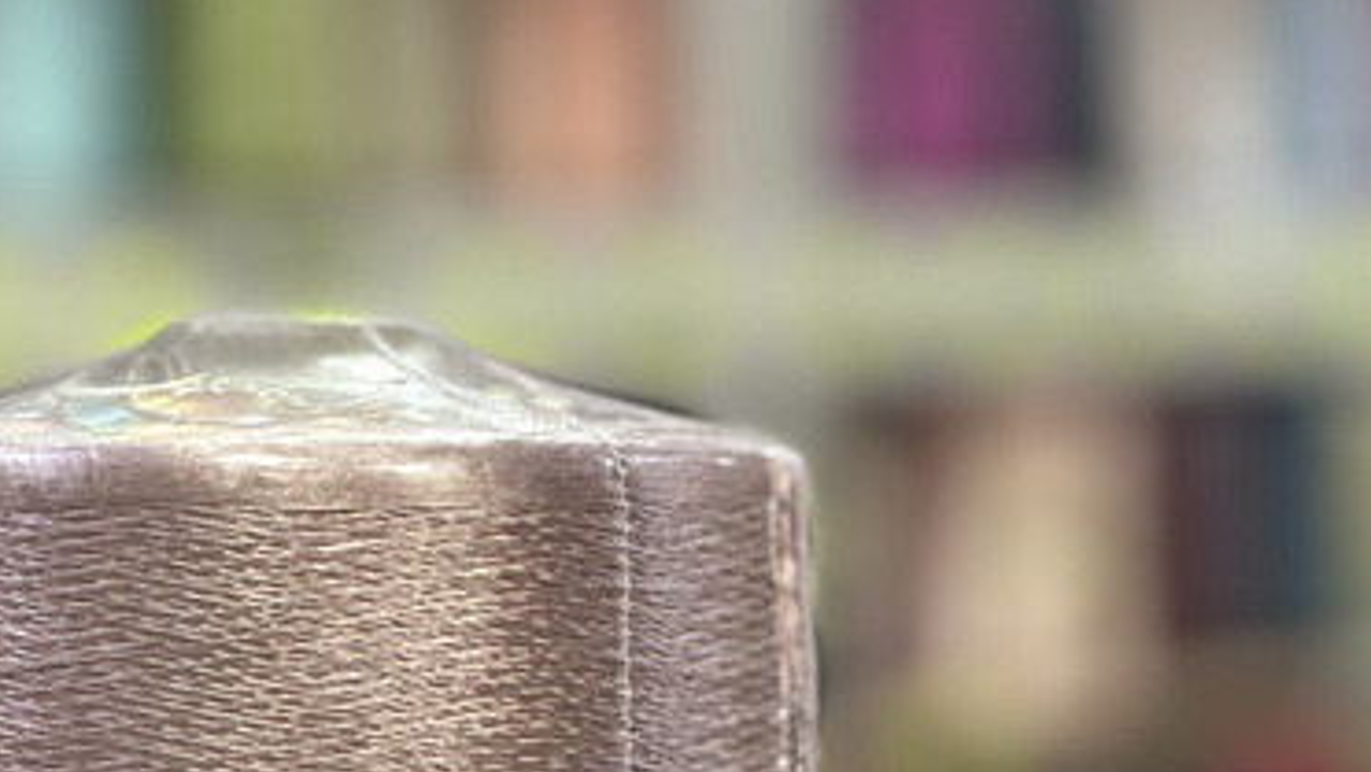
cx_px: 273
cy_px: 931
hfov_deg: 11.8
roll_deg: +0.3
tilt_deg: -5.4
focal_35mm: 181
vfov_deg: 6.7
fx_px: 6582
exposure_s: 1/33
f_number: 2.8
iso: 200
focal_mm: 9
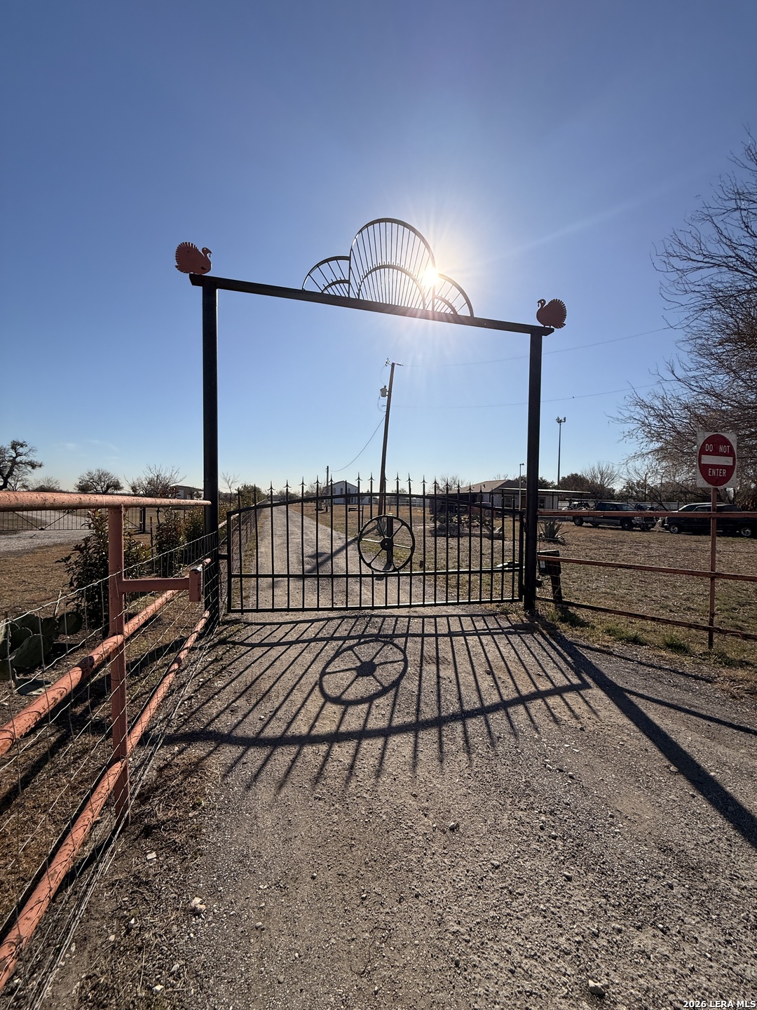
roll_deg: -1.9
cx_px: 378
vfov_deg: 102.1
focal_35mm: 14
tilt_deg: -0.9
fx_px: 408
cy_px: 505
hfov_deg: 85.7
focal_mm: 2.22
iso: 50
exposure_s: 1/6173
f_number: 2.2
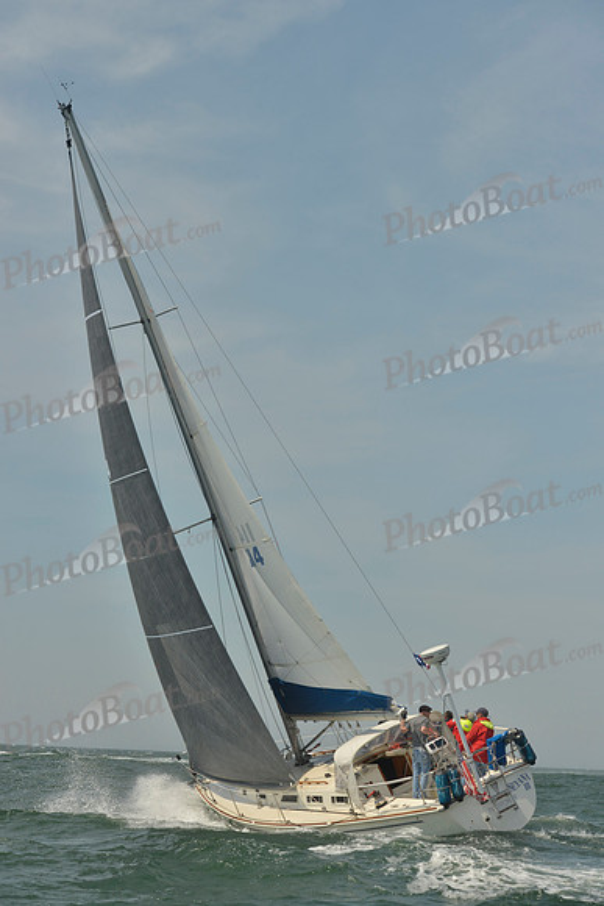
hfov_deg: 19.5
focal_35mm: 70
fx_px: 1760
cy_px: 453
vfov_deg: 28.8
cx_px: 302
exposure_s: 1/1250
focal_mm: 70
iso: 200
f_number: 8
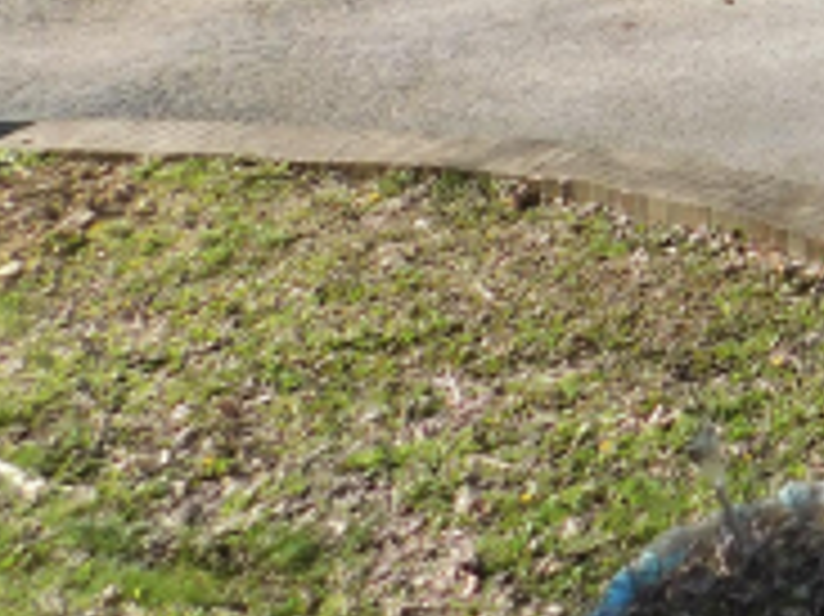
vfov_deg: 15.6
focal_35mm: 84
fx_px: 1998
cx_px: 1448
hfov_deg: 18.6
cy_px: -400
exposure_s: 1/1000
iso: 125
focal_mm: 4
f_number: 3
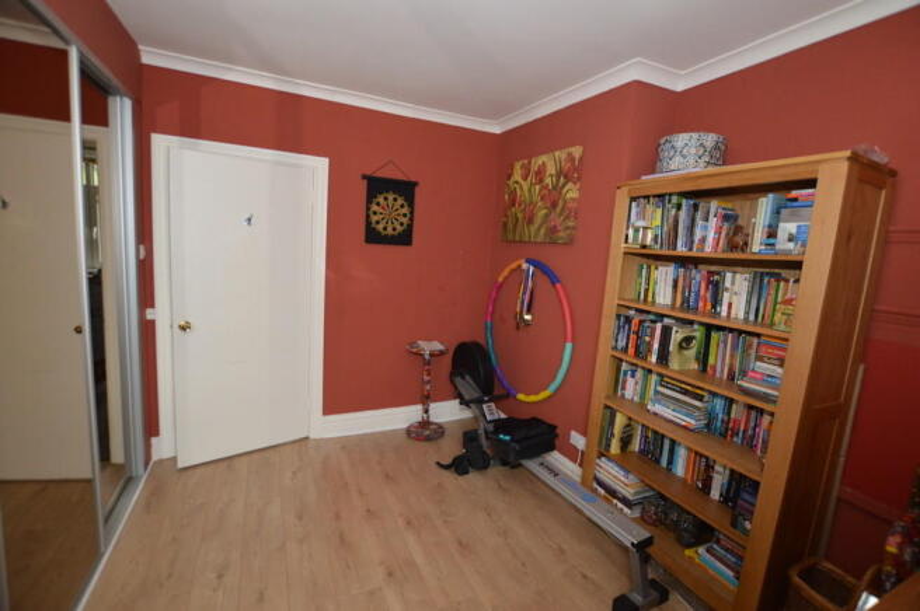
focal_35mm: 15
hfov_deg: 100.4
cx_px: 460
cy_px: 306
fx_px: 383
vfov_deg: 77.2
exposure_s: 1/60
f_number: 3.5
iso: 1400
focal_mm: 10
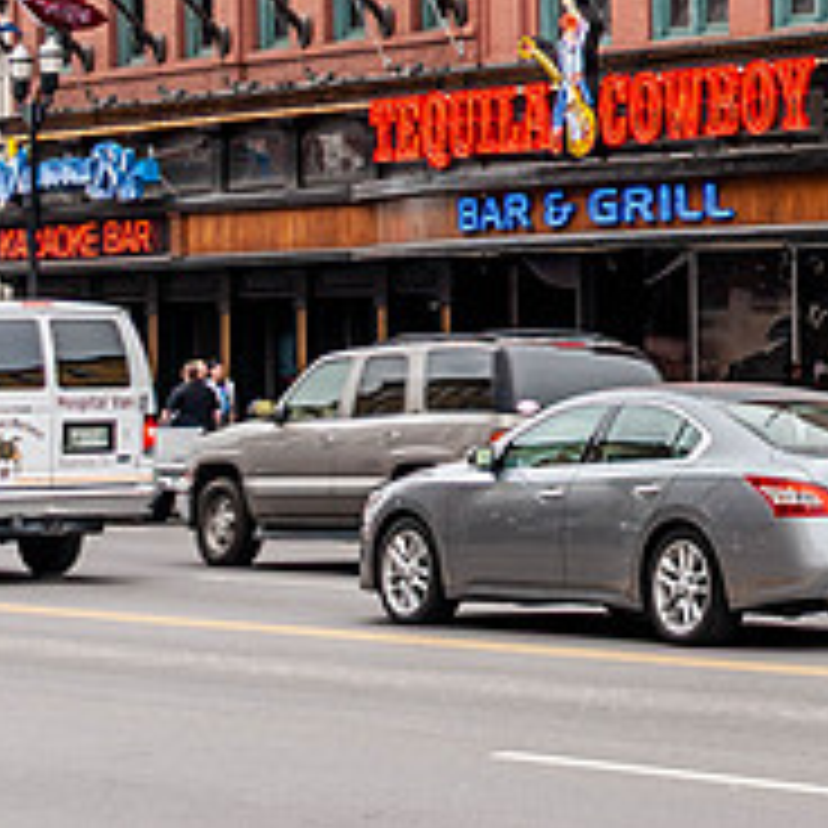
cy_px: -36
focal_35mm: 129
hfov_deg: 13.2
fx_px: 3491
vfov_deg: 13.3
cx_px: 954
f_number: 4.2
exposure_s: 1/60
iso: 100
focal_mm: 32
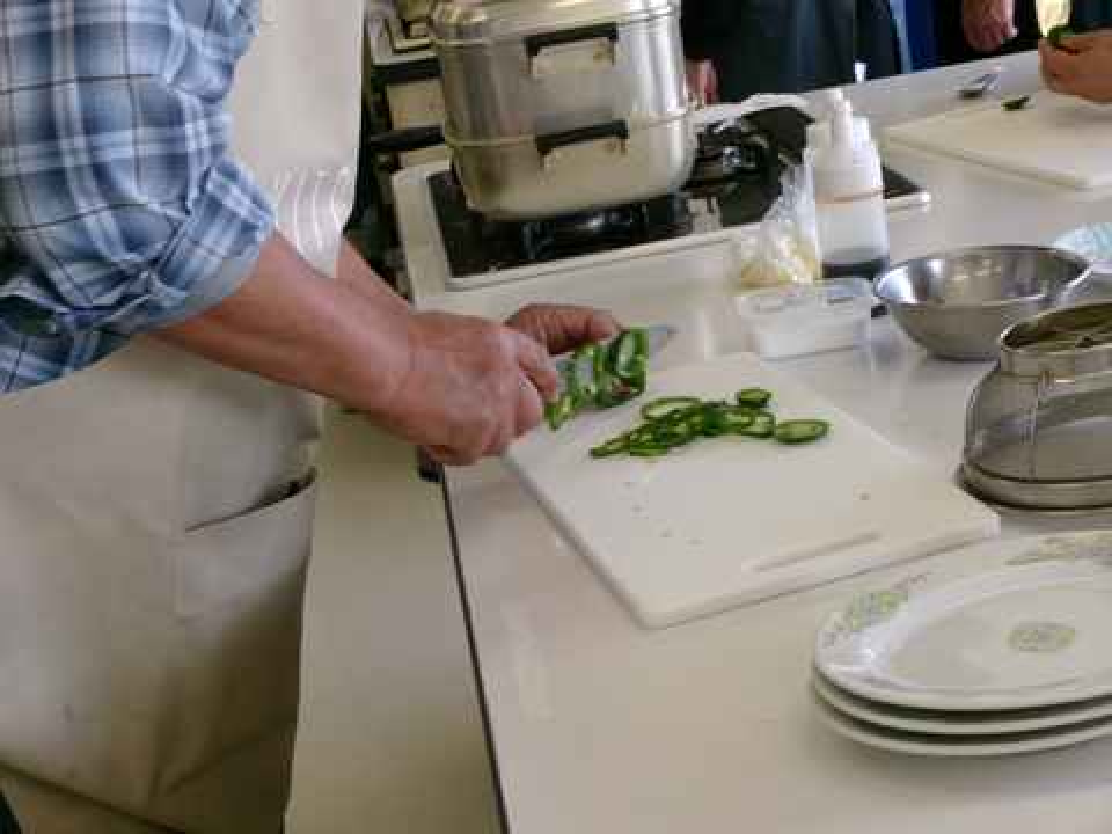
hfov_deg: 30.3
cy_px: 417
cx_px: 556
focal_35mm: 64
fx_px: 2056
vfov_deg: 22.9
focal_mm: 11.5
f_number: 5.2
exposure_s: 1/60
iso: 210
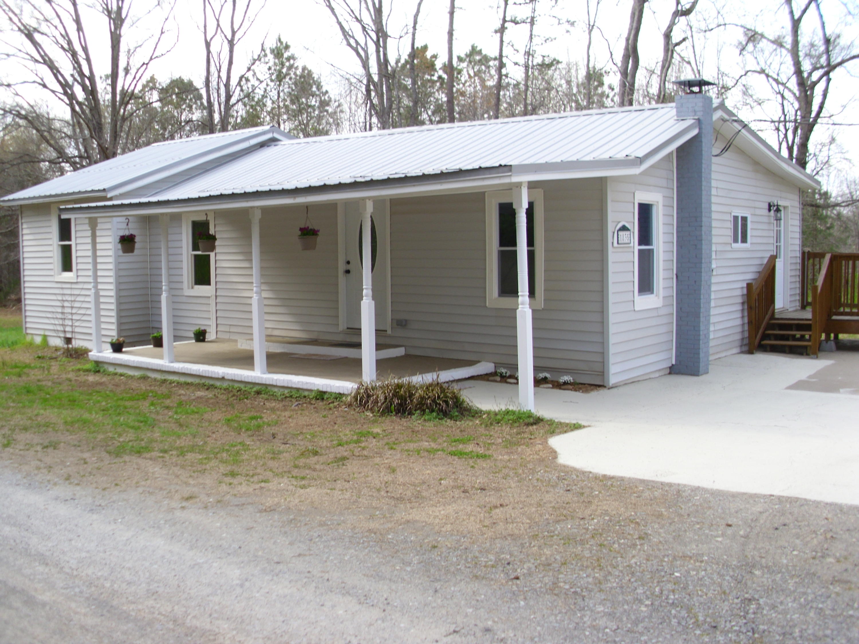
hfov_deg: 49.0
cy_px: 322
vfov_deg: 37.7
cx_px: 430
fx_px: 943
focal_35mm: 38
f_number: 3
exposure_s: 1/139
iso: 50
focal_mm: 6.36
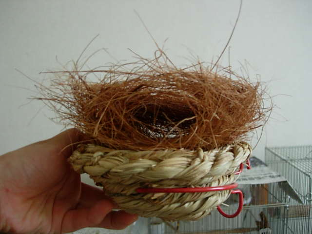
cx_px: 156
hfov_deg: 49.0
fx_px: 343
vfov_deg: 37.7
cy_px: 117
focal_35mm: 38
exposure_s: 1/11.3
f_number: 2.8
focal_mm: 7.8
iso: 200
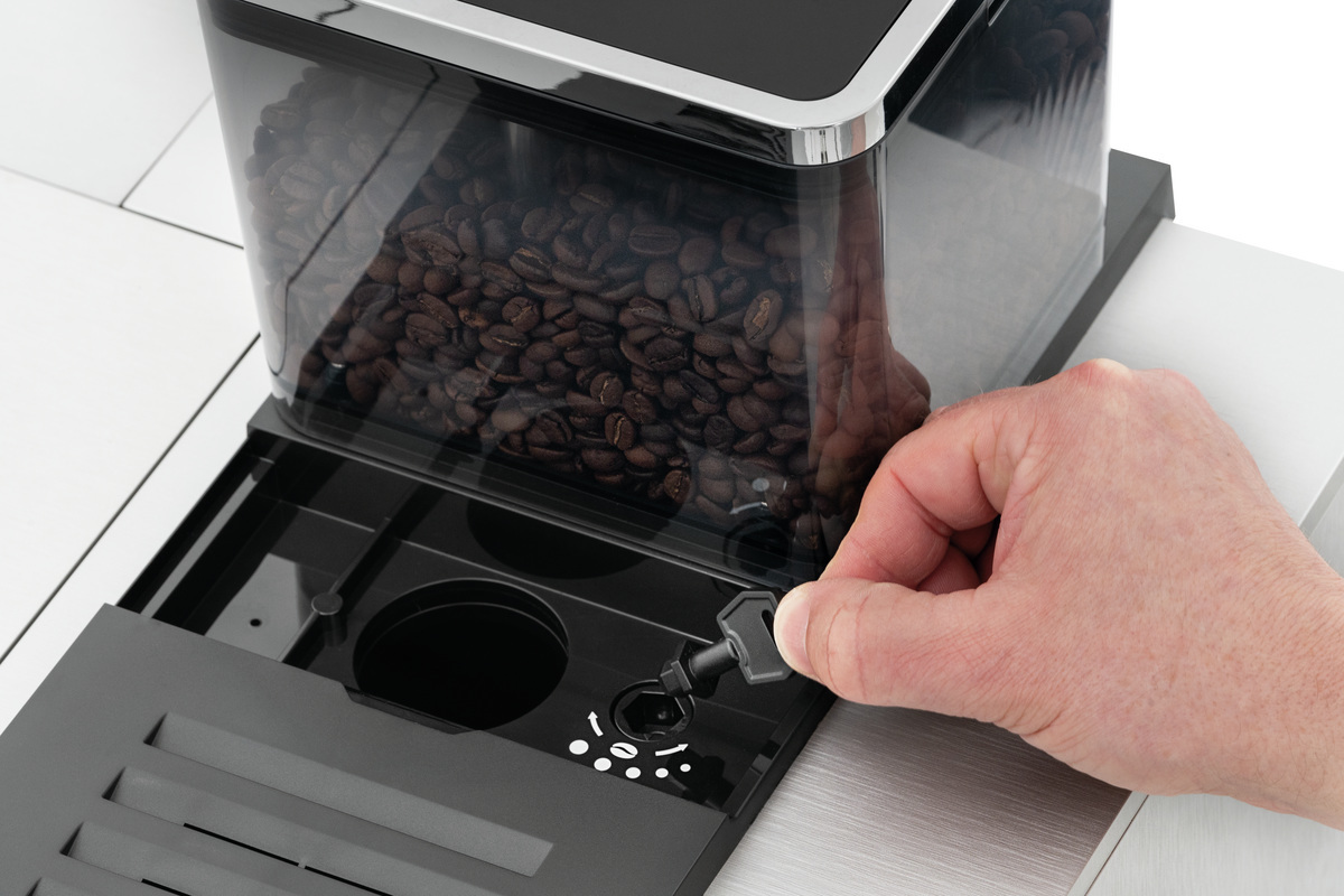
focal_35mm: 185
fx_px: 6906
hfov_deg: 11.1
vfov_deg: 7.4
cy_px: 448
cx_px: 672
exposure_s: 1/13
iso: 1000
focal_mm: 185
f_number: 16
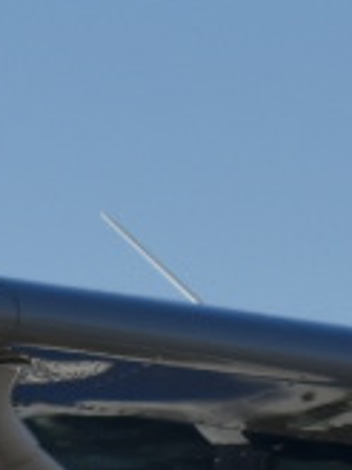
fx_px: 13558
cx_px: 129
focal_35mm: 1000
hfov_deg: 1.5
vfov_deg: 2.0
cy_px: 1000
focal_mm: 70
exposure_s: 1/640
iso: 100
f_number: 6.3
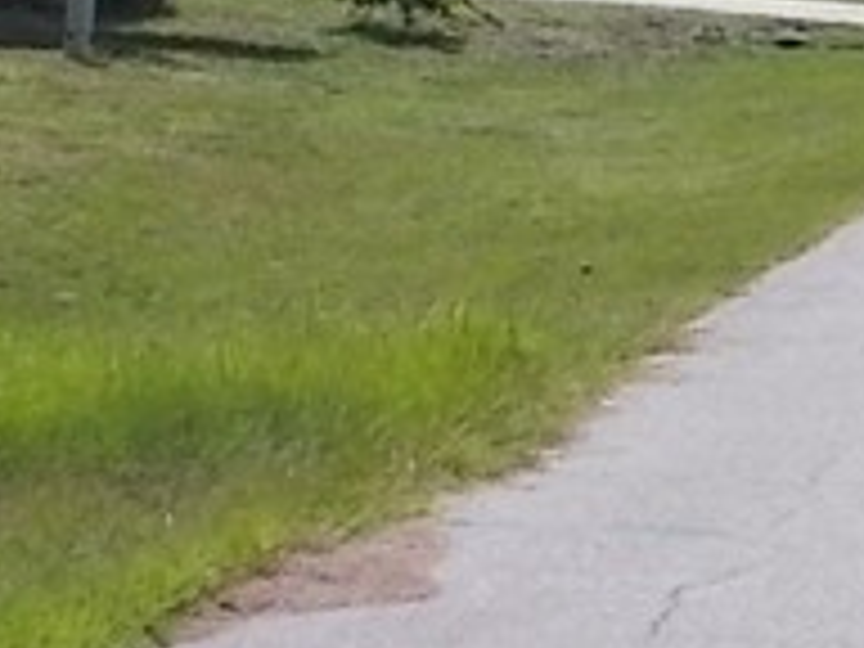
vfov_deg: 9.5
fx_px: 3869
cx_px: 1400
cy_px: 9
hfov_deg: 12.0
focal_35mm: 155
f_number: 3.3
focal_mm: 4.1
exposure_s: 1/1000
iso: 80
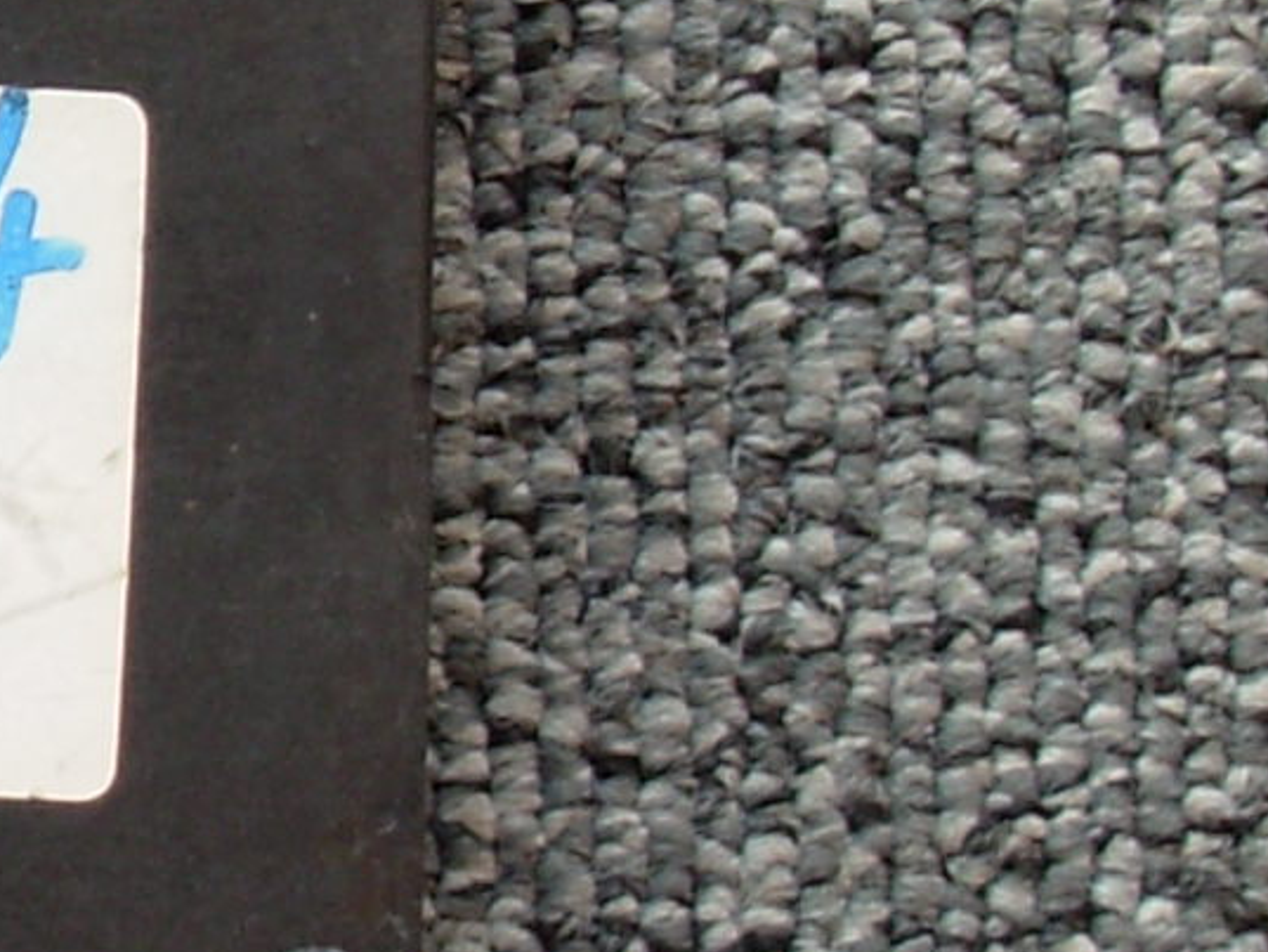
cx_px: -508
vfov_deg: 10.2
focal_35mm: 145
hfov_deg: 13.0
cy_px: 175
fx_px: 5313
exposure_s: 1/6.3
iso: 50
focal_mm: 6.3
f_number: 2.9
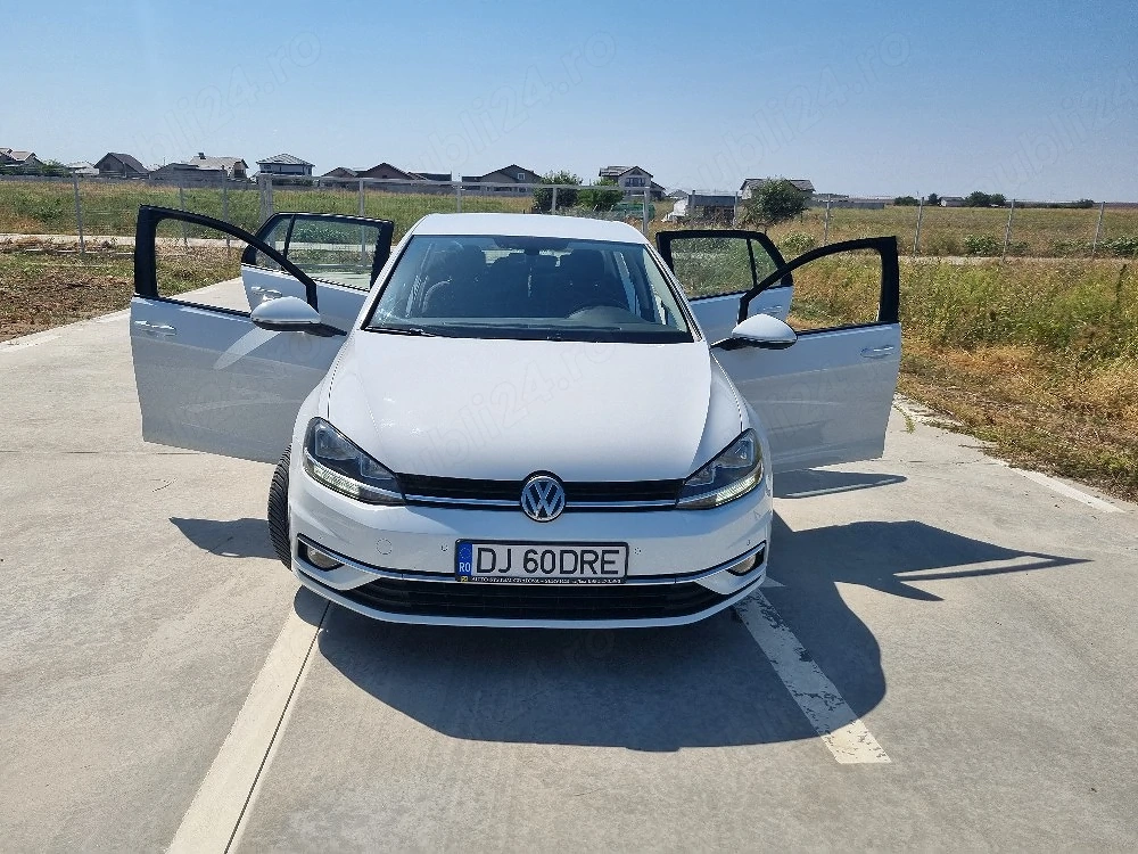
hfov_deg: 67.3
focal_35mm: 26
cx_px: 569
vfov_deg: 53.1
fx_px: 855
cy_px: 427
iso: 50
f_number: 1.8
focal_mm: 5.4
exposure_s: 1/10000
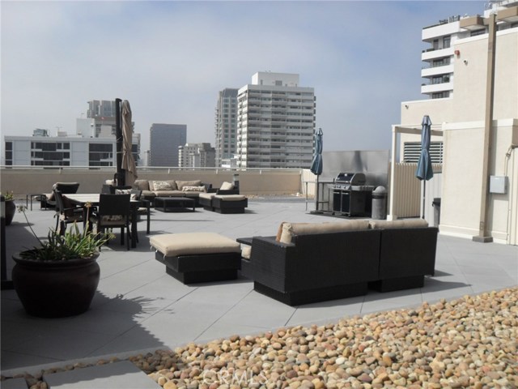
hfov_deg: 52.6
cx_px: 259
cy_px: 194
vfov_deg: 40.7
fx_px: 524
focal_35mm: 35
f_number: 8.9
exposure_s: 1/350
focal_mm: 6.2
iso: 100
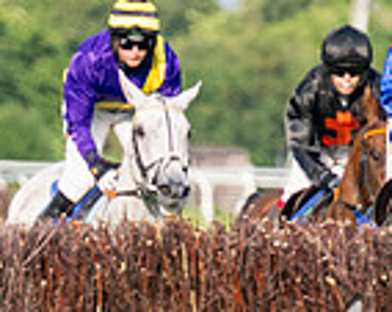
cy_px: 173
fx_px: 12006
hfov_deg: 1.9
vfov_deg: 1.5
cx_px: 373
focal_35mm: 1037
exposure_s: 1/3200
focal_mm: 175
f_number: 4
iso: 400
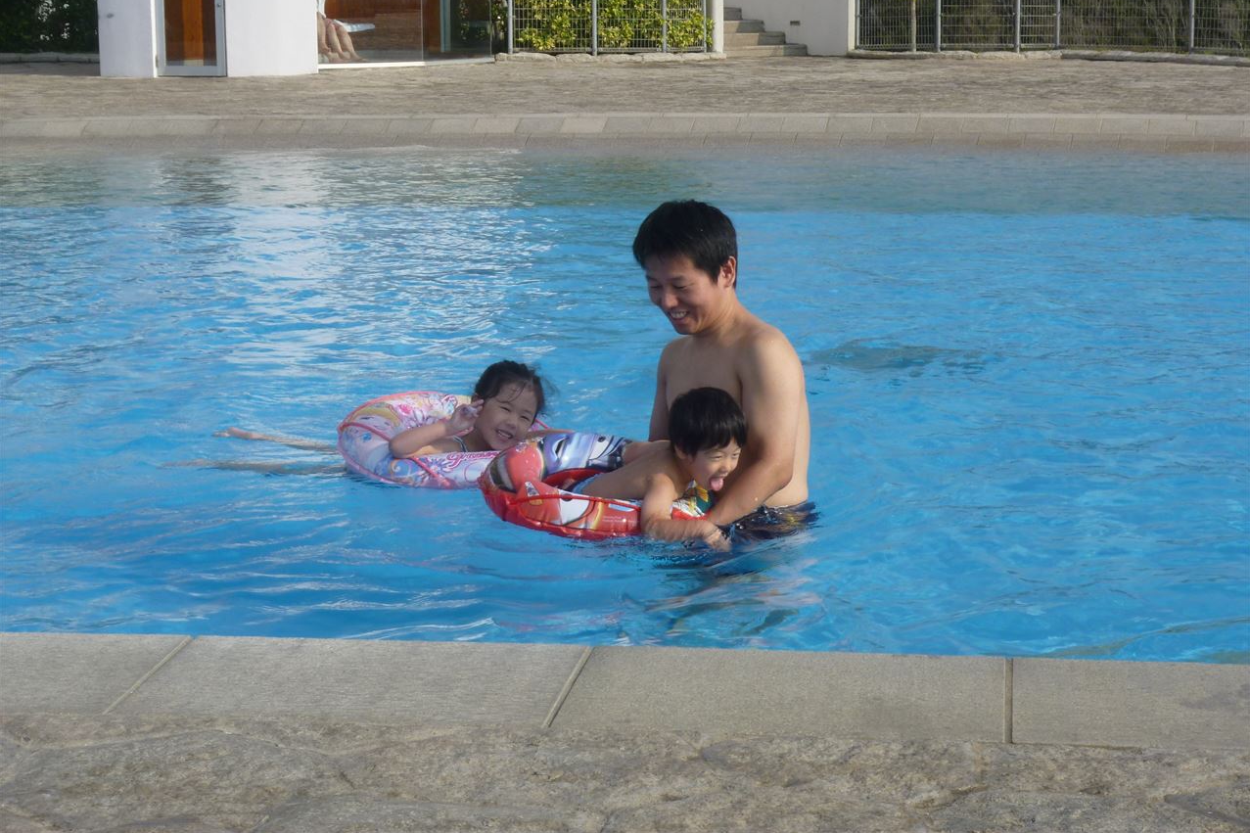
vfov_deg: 18.7
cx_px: 625
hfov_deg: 27.7
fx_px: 2534
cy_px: 364
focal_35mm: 73
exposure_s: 1/500
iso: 100
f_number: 5.6
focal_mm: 12.4
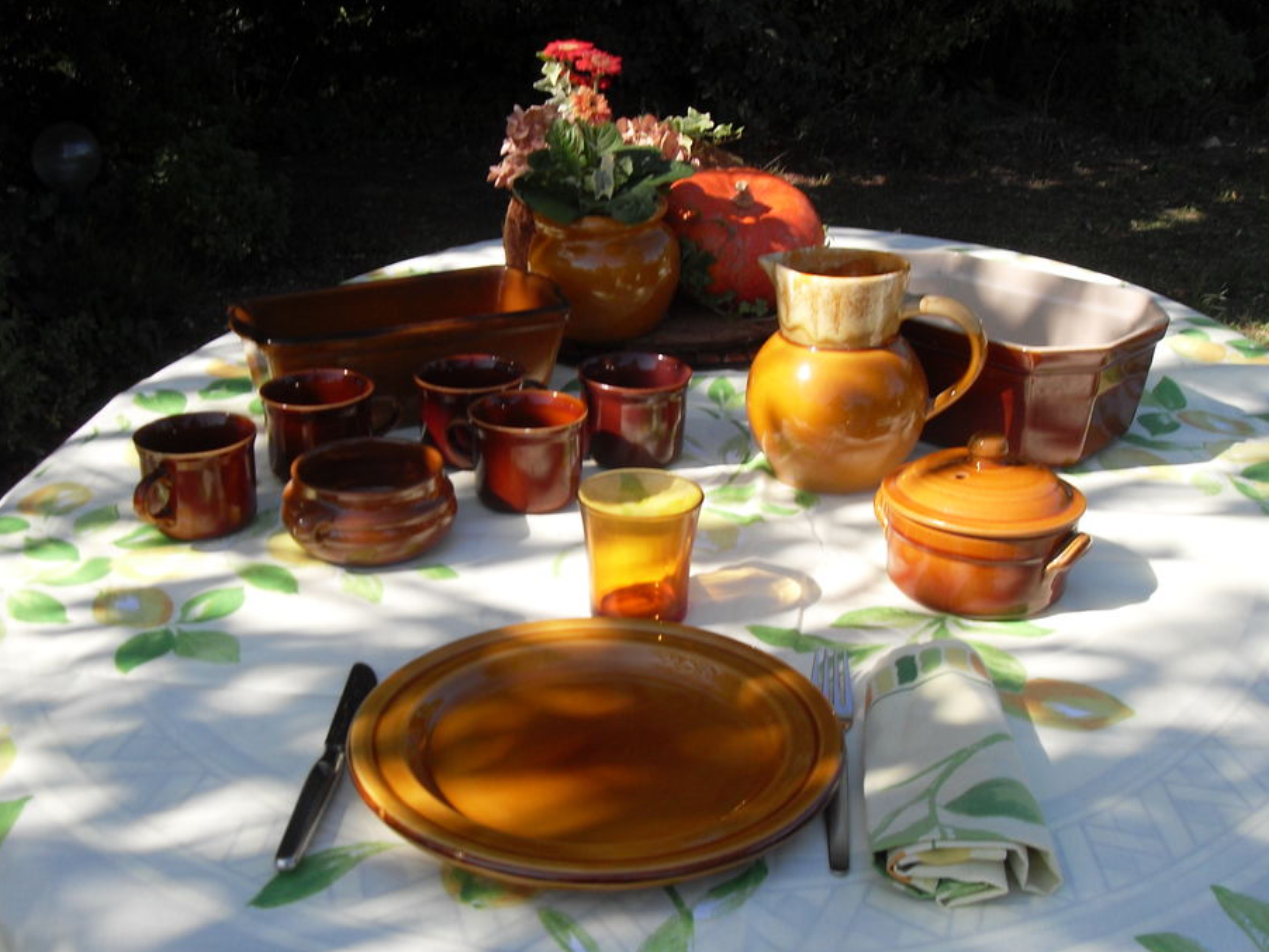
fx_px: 1503
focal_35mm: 41
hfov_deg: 45.8
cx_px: 608
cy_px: 506
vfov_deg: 35.1
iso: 80
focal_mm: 6.3
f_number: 8.9
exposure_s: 1/60
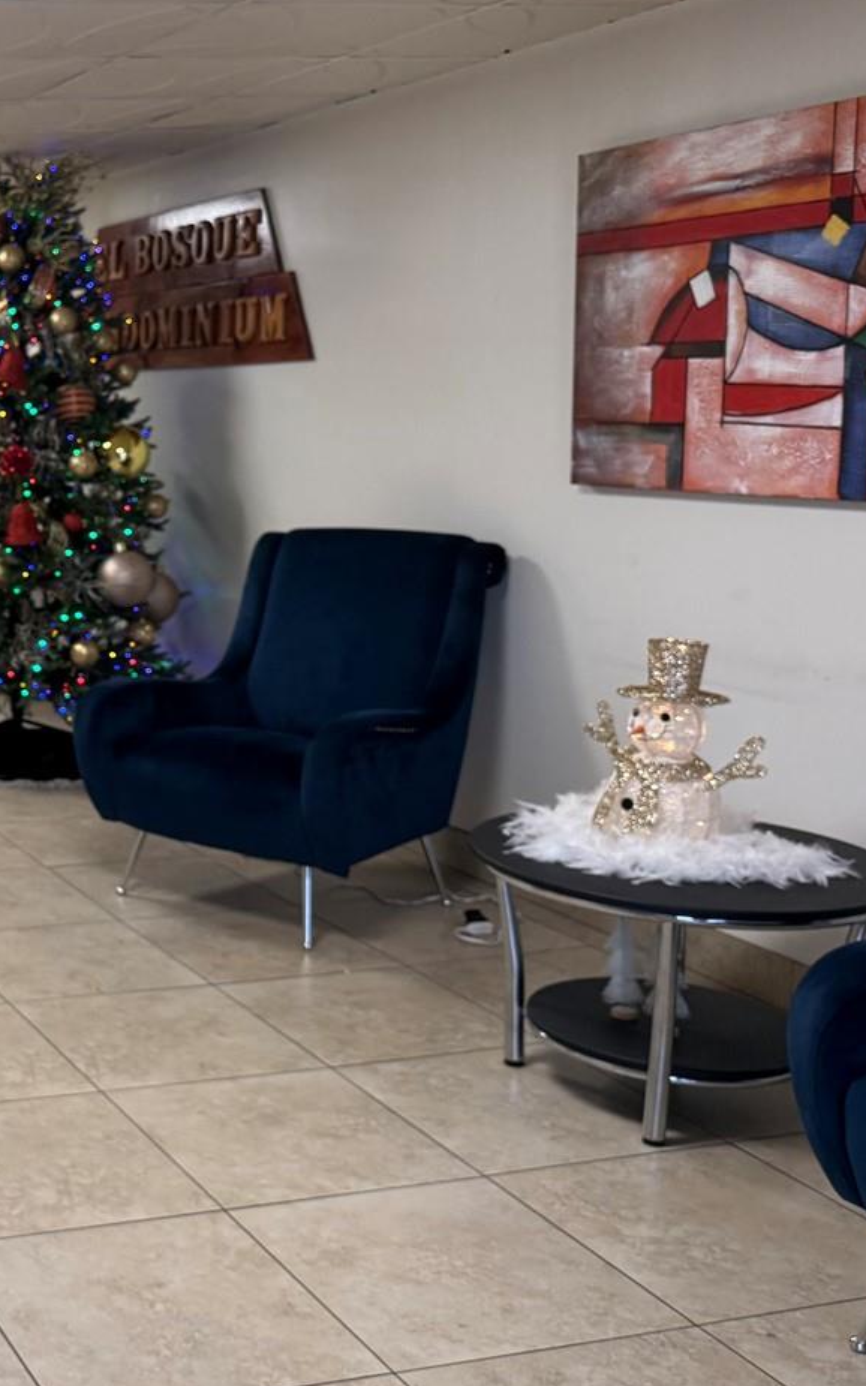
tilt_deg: -8.7
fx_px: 1662
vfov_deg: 45.2
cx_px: -270
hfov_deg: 25.1
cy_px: 625
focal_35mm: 44
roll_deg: +1.5
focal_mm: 6.76
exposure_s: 1/120
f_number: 1.78
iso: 160
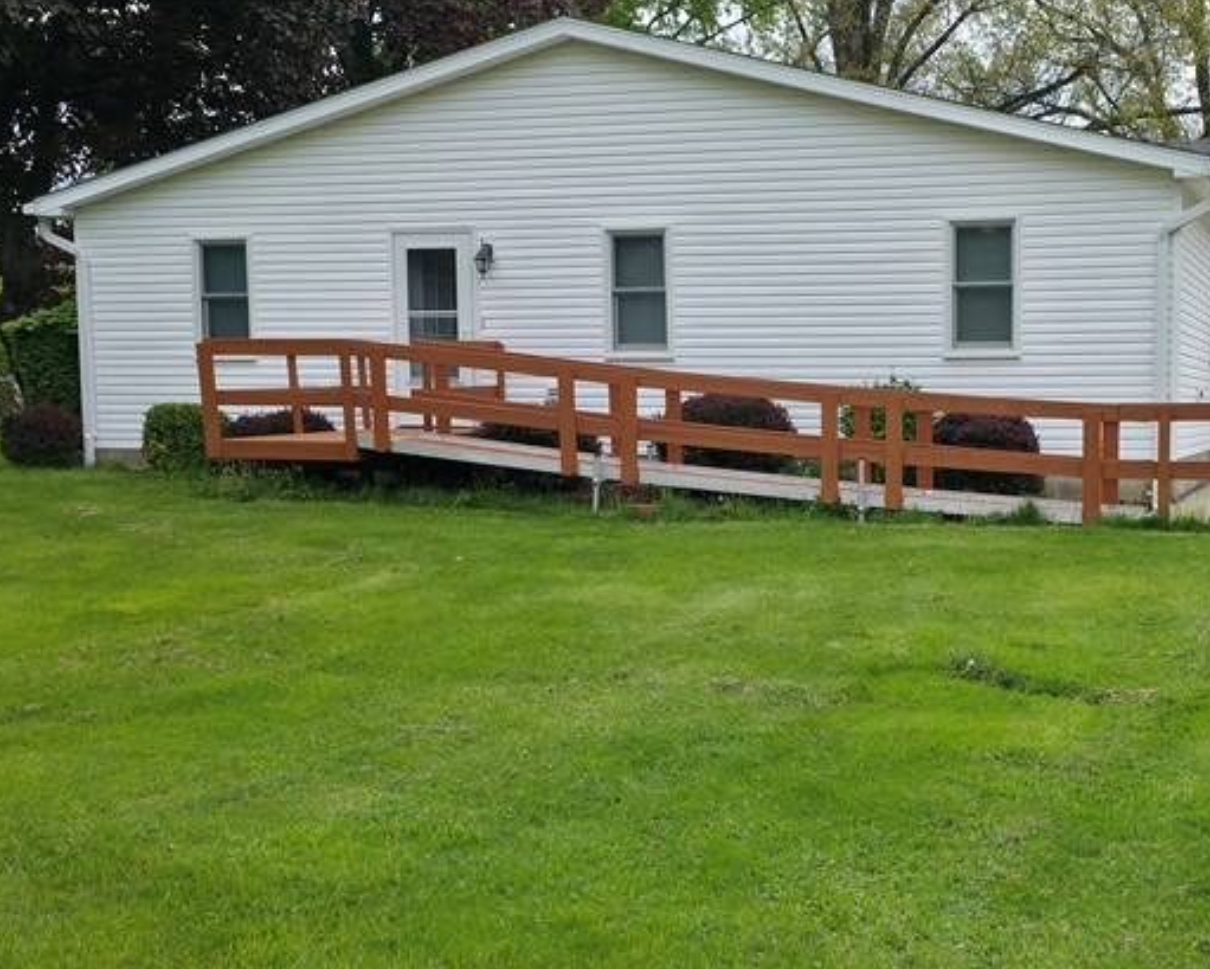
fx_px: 1612
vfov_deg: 33.4
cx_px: 931
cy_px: 516
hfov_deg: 39.8
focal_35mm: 45
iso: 50
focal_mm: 6.3
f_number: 1.7
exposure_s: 1/2099
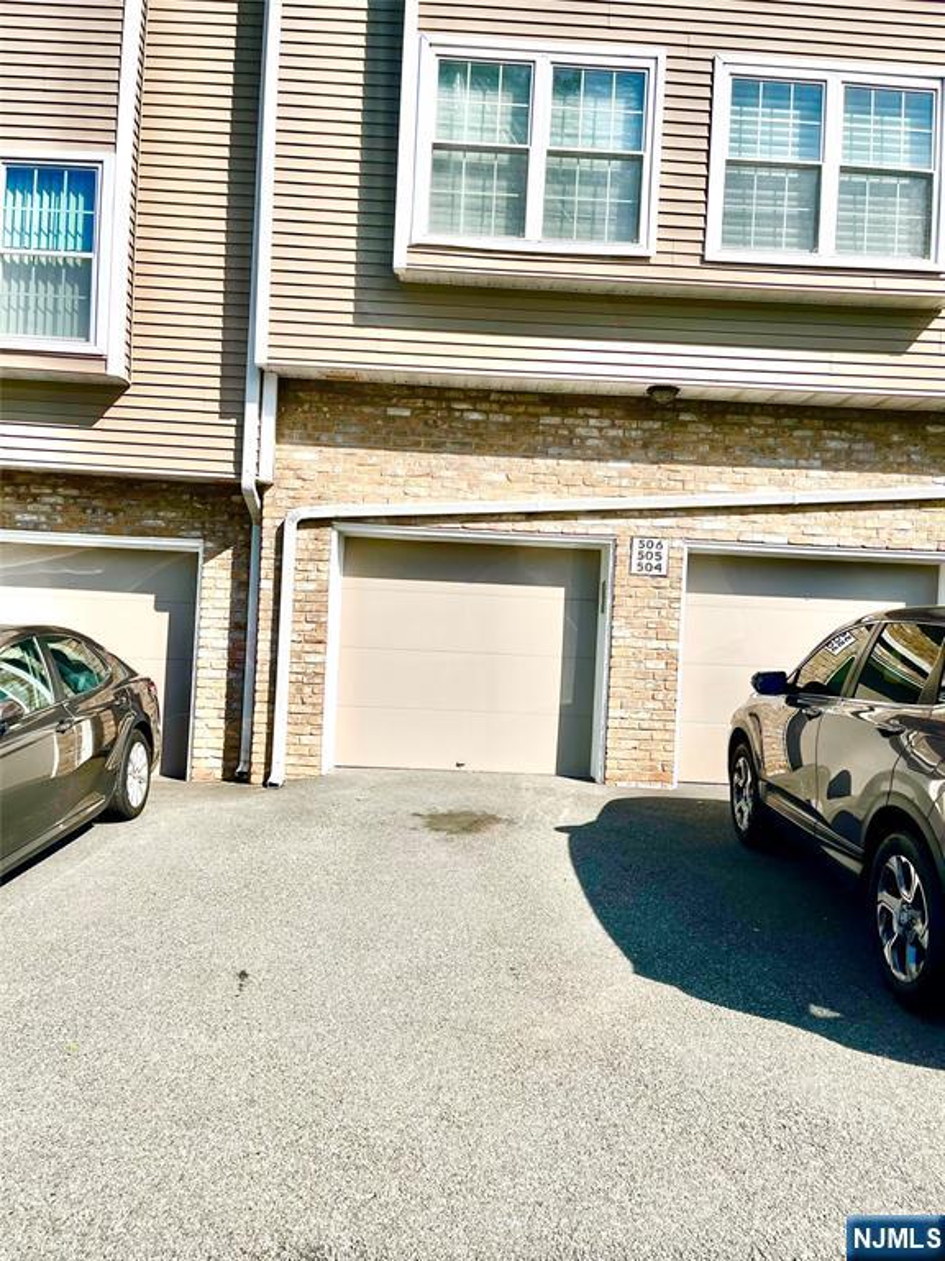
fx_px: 946
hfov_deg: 53.1
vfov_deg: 67.3
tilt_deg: +1.5
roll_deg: -2.8
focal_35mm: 26
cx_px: 472
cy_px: 630
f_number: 1.6
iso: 50
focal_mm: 5.1
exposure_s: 1/4016
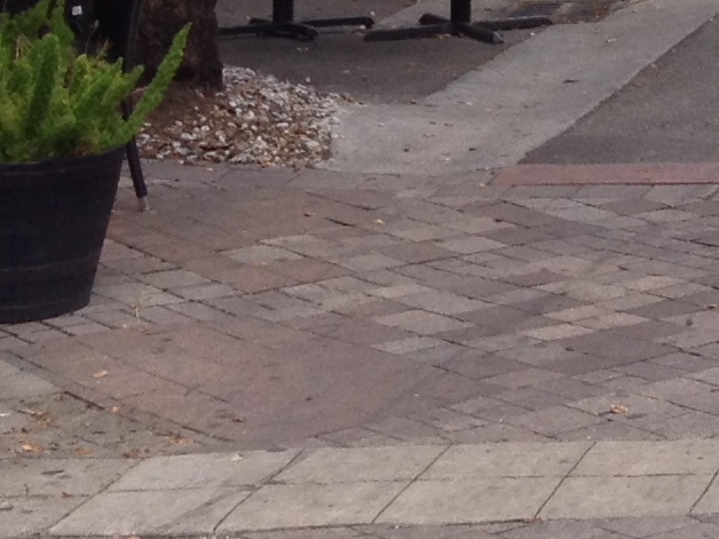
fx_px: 3780
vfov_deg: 7.6
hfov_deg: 10.4
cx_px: 1152
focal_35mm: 182
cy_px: -720
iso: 50
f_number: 2.4
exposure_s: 1/717
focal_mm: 4.28
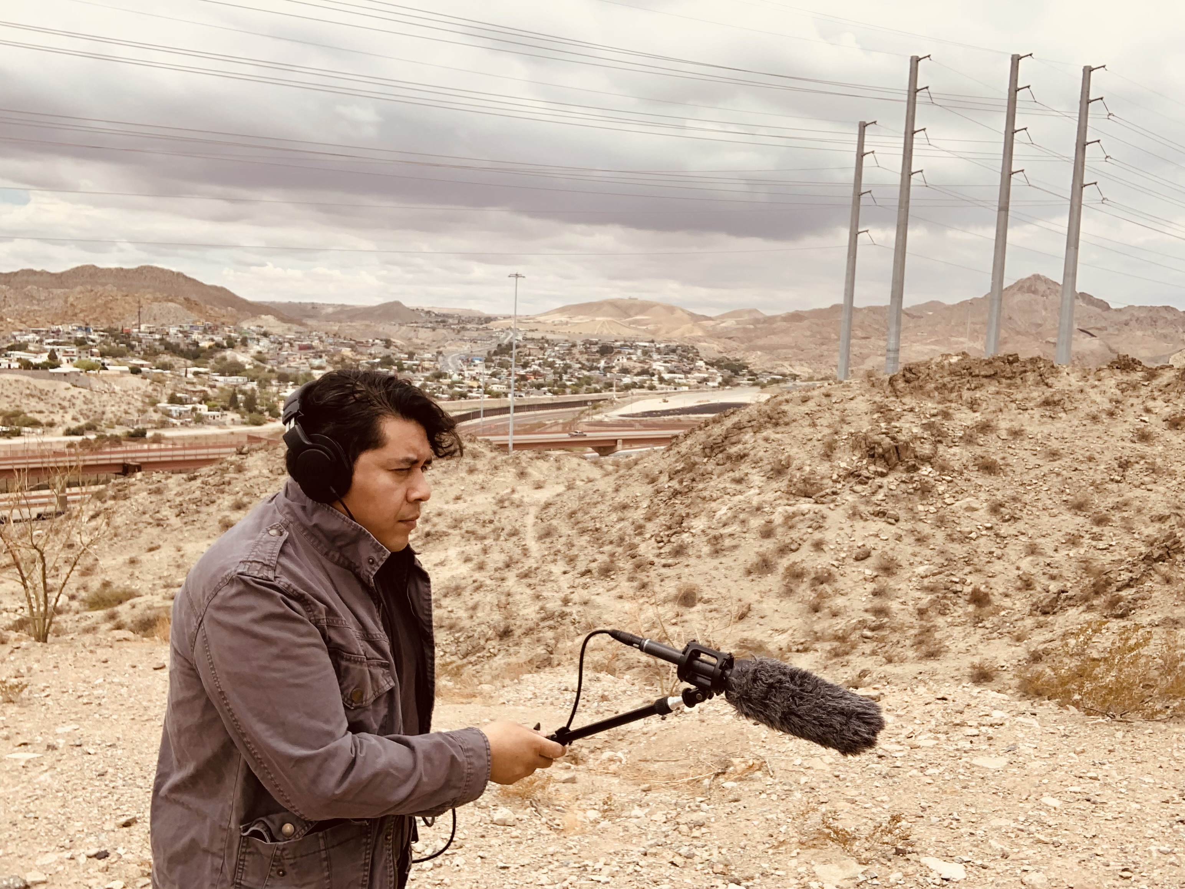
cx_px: 592
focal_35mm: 32
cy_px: 444
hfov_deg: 56.8
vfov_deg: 44.2
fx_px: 1095
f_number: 2.2
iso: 16
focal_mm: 2.87
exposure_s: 1/1562
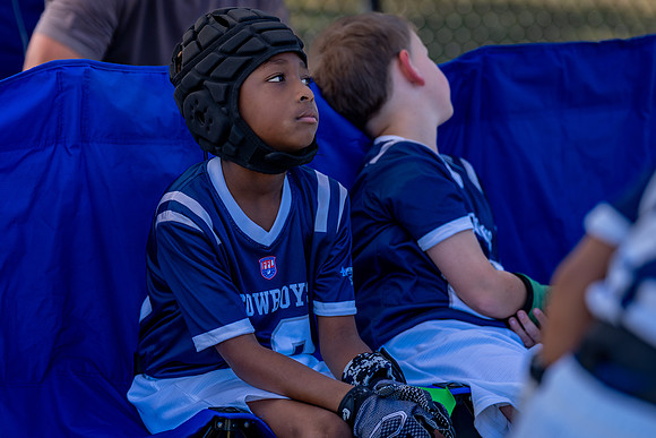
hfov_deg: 13.2
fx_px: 2839
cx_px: 277
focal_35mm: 156
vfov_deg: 8.8
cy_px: 188
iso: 160
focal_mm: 119
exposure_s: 1/640
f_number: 2.8
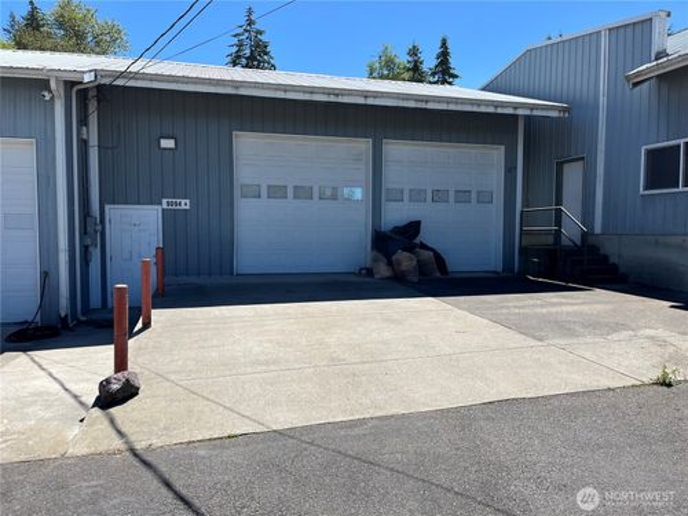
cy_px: 258
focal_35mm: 26
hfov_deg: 67.3
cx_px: 344
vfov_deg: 53.1
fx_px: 517
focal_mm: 5.1
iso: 50
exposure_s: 1/3049
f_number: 1.6
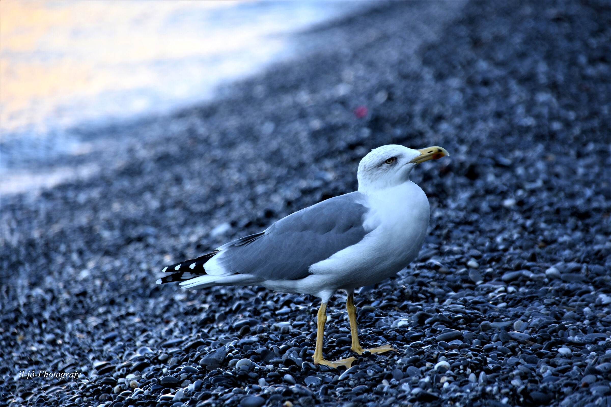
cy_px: 204
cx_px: 306
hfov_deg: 4.6
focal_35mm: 450
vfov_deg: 3.1
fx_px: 7637
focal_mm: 300
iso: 110
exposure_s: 1/125
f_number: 6.3
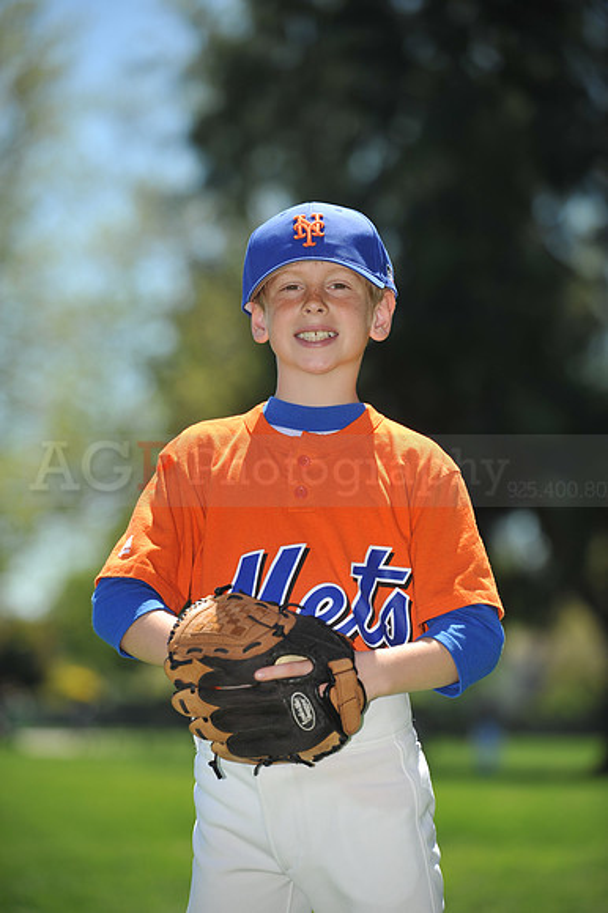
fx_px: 3424
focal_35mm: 135
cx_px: 304
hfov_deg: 10.1
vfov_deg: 15.2
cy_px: 456
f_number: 4
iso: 200
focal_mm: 135
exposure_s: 1/1600
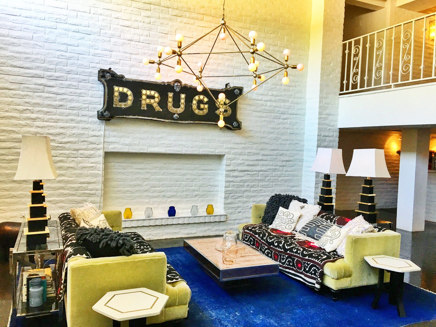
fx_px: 365
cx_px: 218
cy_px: 164
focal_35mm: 29
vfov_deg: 48.2
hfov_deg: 61.7
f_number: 2.2
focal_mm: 4.15
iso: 40
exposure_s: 1/30
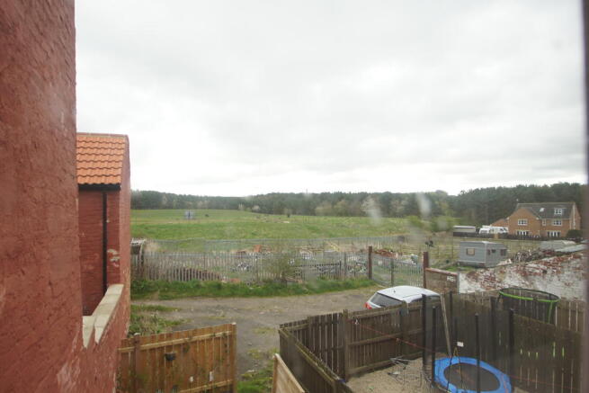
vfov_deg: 67.4
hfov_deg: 90.0
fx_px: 295
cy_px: 196
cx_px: 294
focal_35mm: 18
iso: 100
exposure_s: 1/80
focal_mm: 12
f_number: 4.5
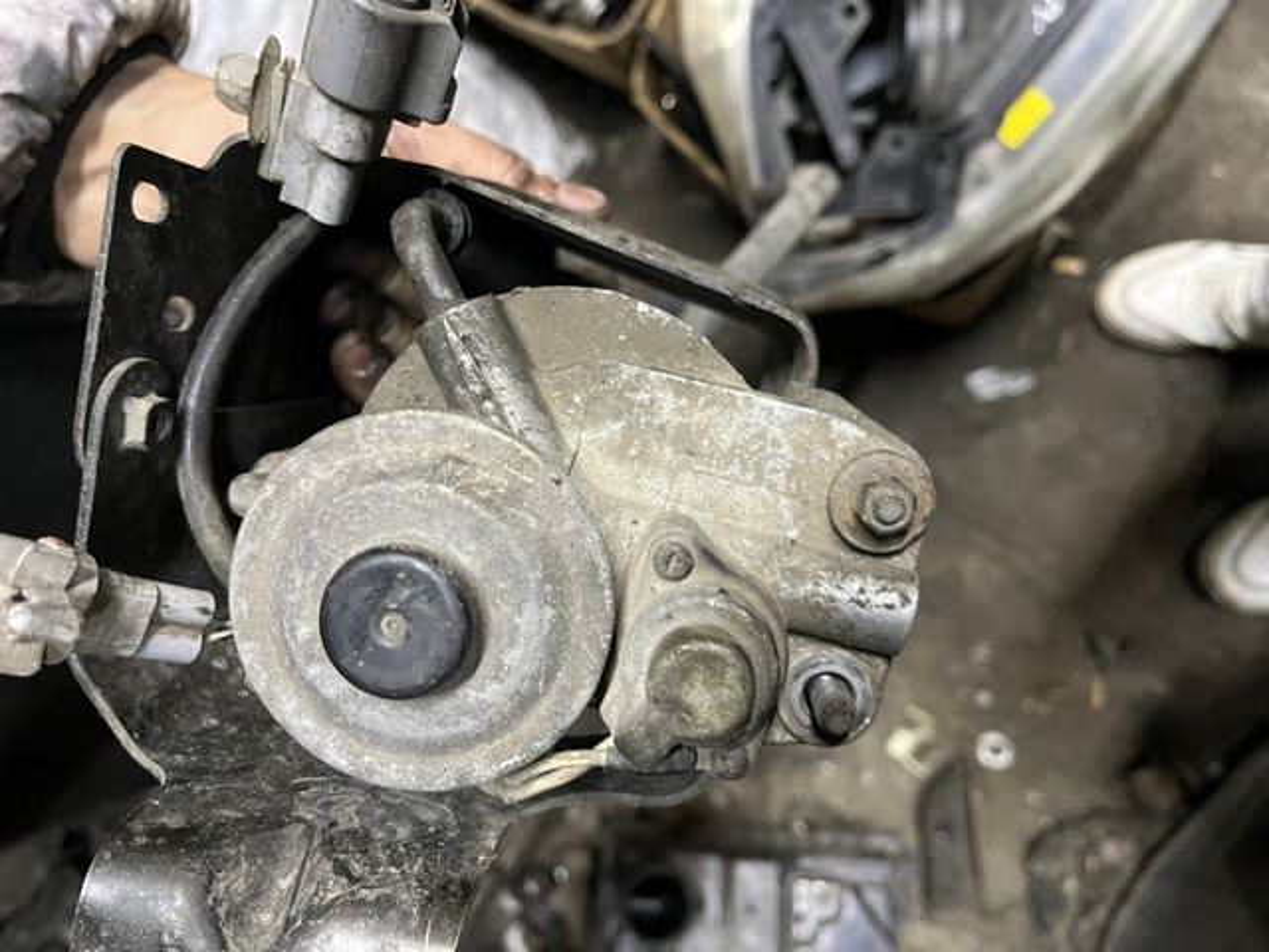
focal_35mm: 26
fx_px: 953
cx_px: 634
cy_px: 476
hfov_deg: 67.3
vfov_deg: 53.1
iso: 500
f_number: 1.6
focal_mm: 5.1
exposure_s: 1/33
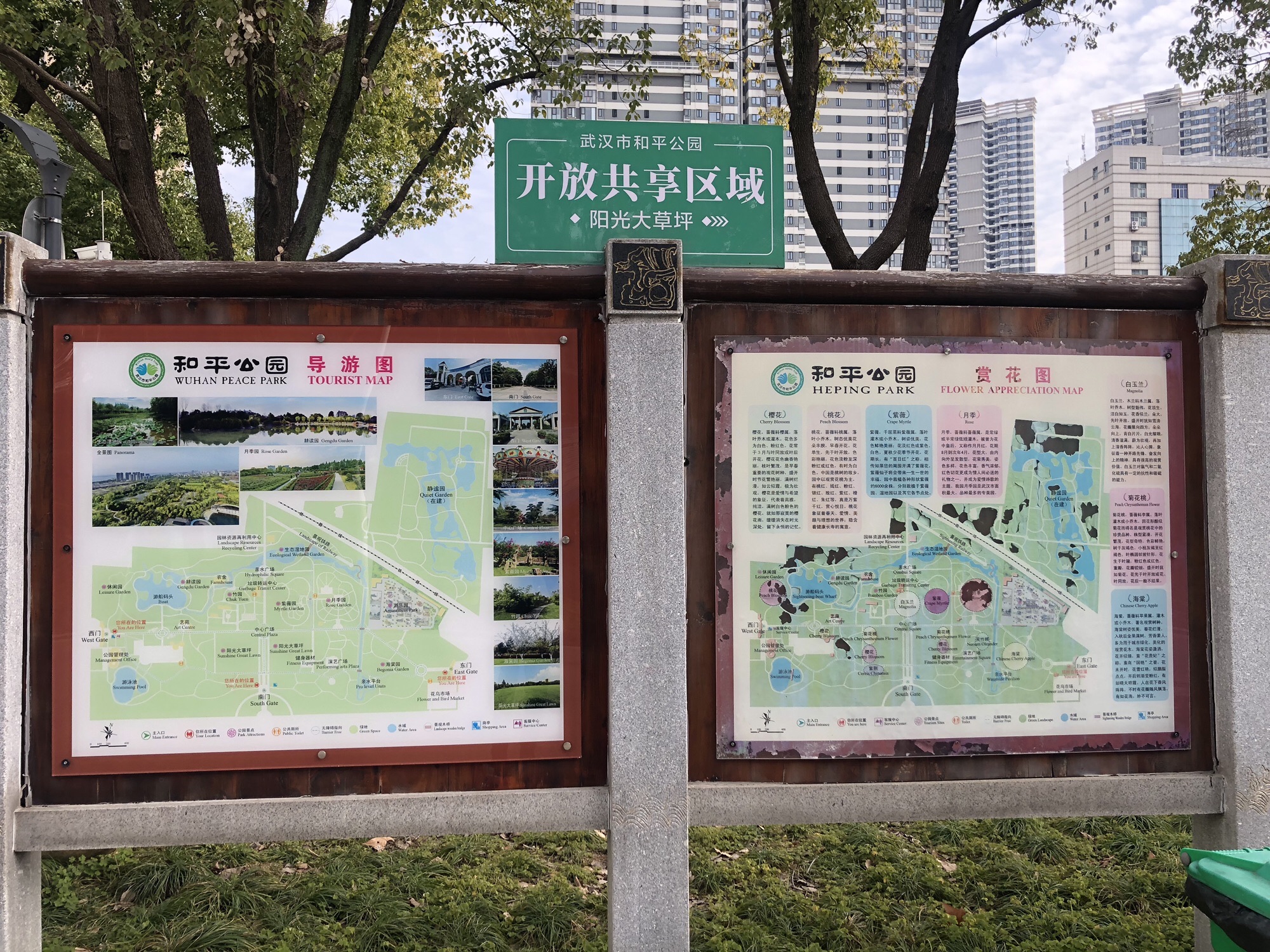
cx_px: 635
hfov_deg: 63.4
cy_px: 476
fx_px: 1027
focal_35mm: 28
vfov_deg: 49.7
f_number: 1.8
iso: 20
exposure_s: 1/592
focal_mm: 3.99
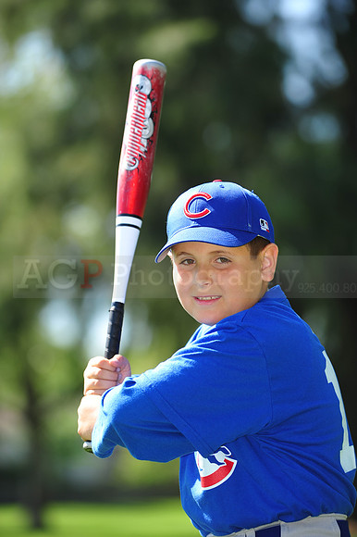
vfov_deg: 10.3
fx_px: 2978
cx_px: 178
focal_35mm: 200
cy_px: 268
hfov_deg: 6.9
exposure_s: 1/500
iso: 200
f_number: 4.5
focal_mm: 200
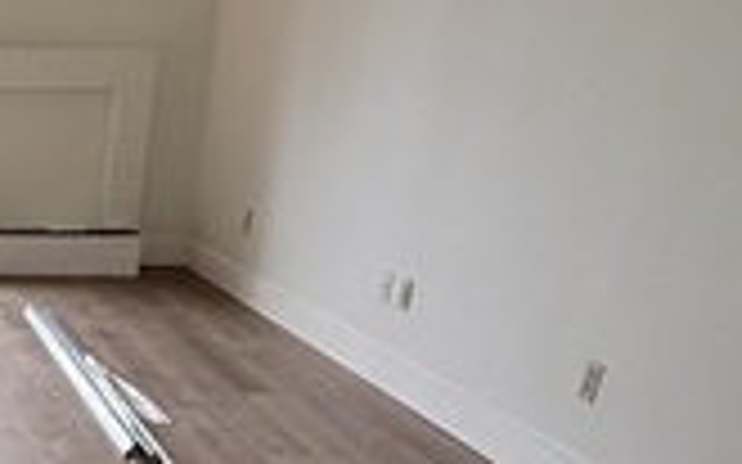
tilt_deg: -25.1
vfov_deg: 20.2
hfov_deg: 28.3
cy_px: 565
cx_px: -211
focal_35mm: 60
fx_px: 1213
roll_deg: -0.7
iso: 160
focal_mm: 2.22
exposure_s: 1/99
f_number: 2.2
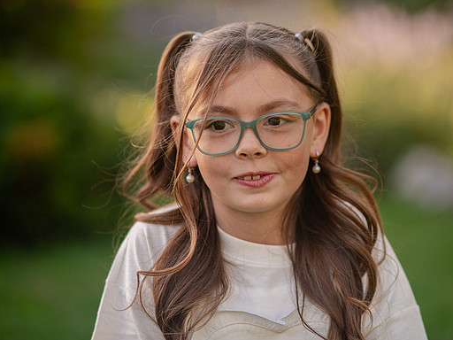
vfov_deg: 11.9
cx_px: 250
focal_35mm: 125
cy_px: 155
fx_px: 1636
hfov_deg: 15.8
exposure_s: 1/3200
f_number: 2
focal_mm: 105
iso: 800
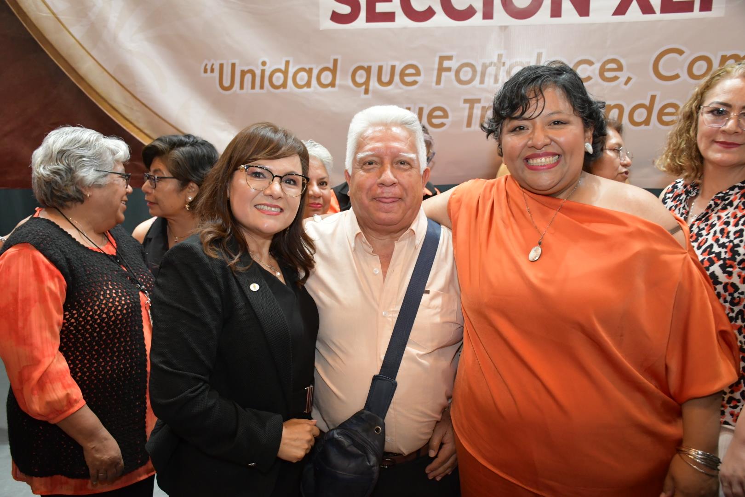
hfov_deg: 55.8
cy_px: 248
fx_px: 704
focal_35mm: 34
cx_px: 372
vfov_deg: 38.9
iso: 2200
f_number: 4
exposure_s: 1/60
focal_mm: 23
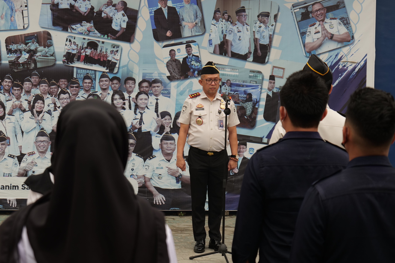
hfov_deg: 23.9
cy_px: 90
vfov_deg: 16.0
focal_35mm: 85
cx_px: 194
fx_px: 933
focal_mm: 60
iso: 125
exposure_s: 1/60
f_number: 5.6
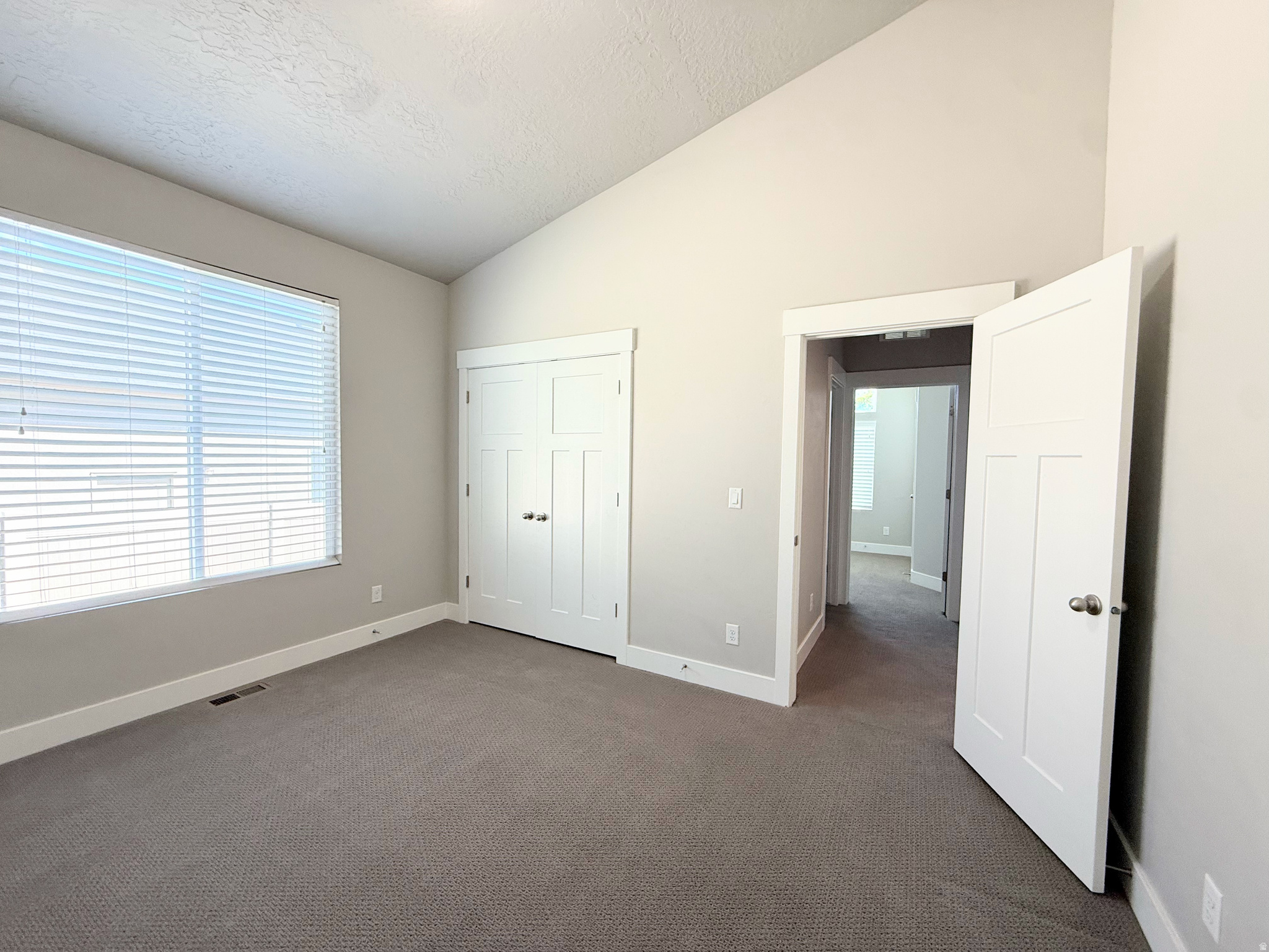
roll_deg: -2.2
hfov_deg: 102.1
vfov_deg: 85.7
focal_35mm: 14
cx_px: 634
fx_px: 513
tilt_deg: -0.3
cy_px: 476
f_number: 2.2
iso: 125
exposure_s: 1/99
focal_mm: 2.22
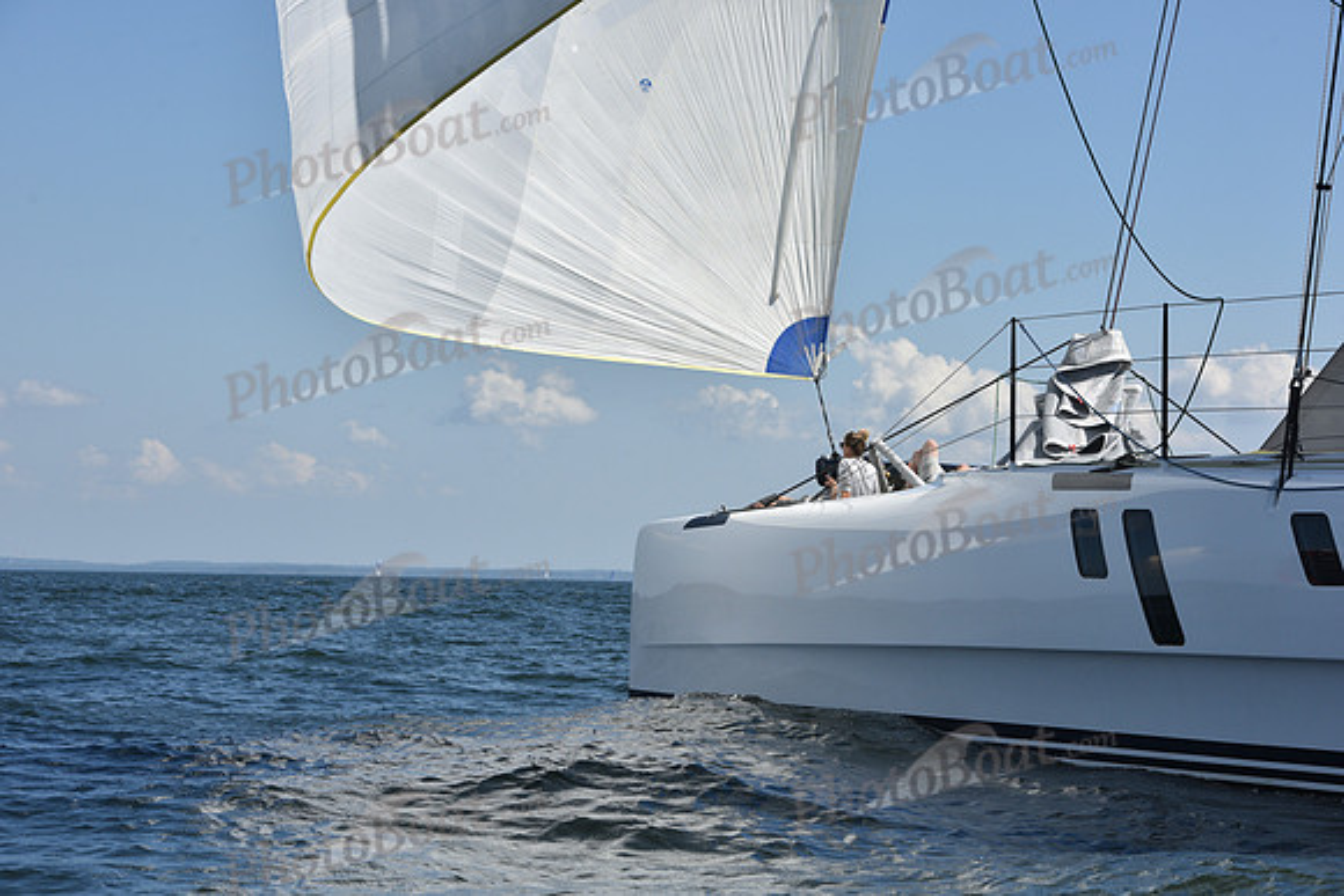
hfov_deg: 20.4
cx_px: 672
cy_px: 448
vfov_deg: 13.7
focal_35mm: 100
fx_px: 3734
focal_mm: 100
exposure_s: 1/1250
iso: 320
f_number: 10
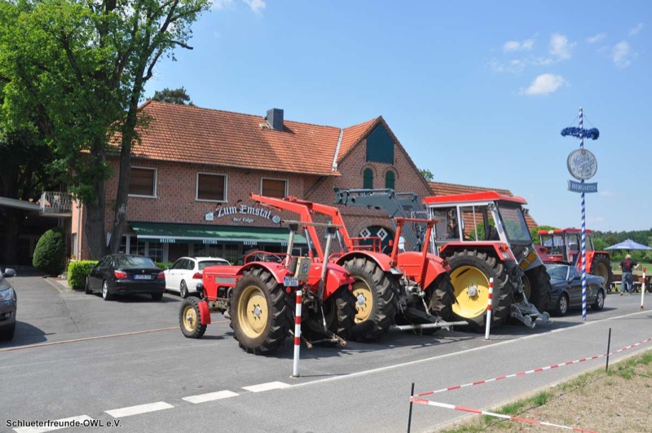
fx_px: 570
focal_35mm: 32
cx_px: 326
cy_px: 216
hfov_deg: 59.6
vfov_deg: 41.6
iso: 200
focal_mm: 21
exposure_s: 1/320
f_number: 9
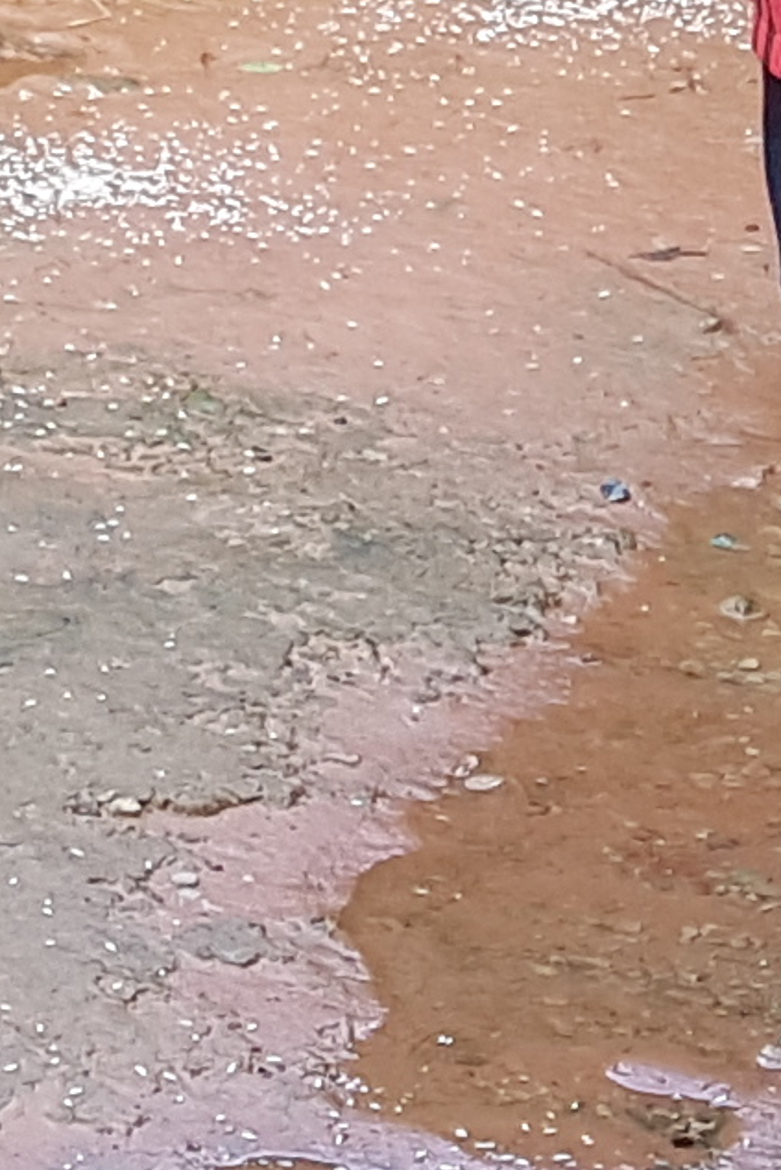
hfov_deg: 6.8
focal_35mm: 172
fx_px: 5594
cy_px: -722
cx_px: -1931
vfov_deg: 11.3
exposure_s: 1/173
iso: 50
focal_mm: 4.2
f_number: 1.7
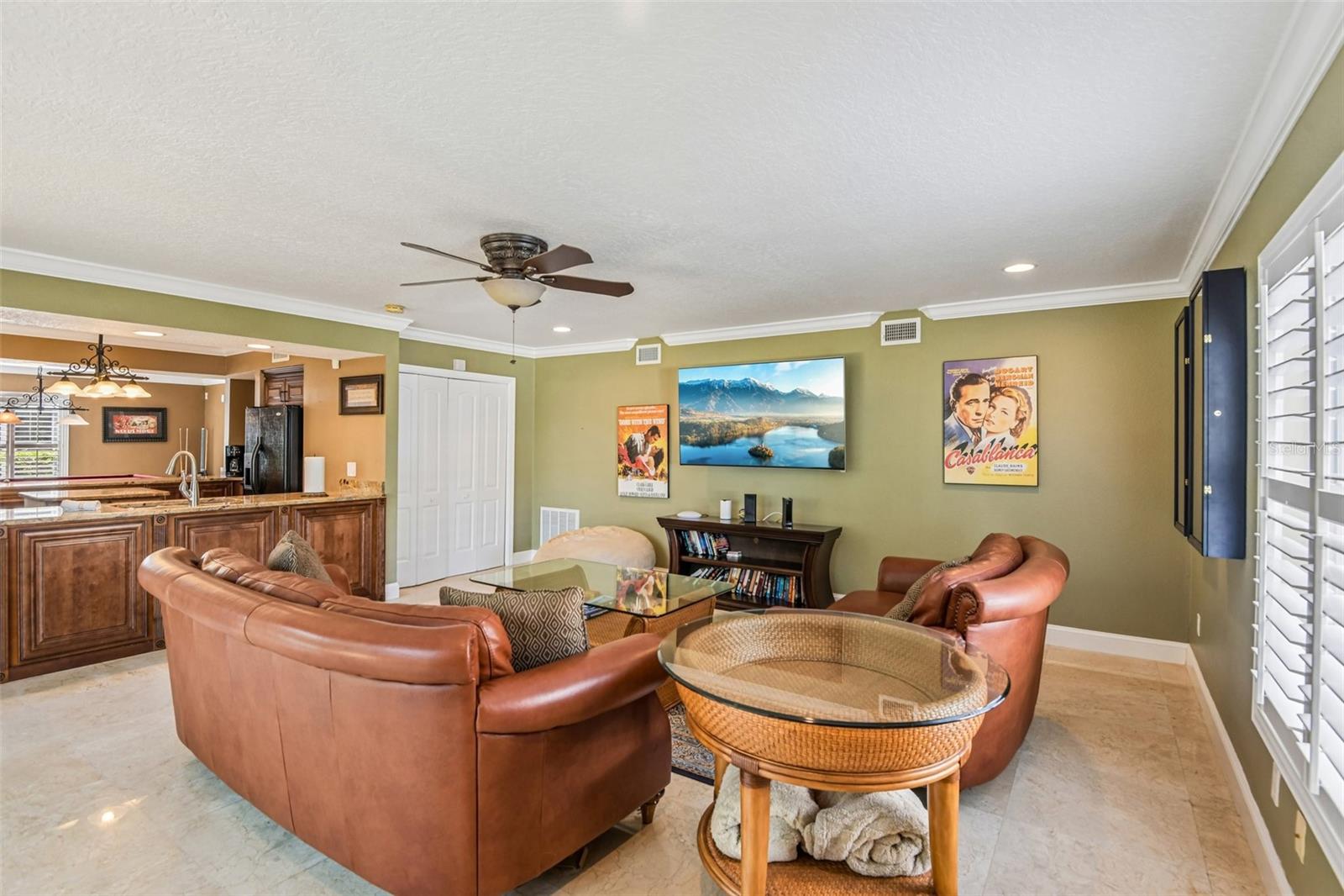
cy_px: 448
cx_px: 672
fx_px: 597
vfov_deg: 73.7
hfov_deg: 96.7
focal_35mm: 16
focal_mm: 16
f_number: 8
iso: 400
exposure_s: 1/10
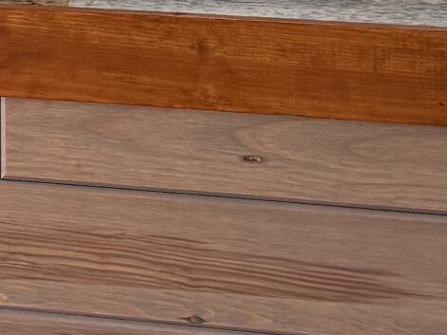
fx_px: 1975
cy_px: -292
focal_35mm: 153
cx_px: -65
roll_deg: +0.5
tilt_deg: -2.7
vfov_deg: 9.2
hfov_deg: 12.6
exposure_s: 1/188
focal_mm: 6.76
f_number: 1.78
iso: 200
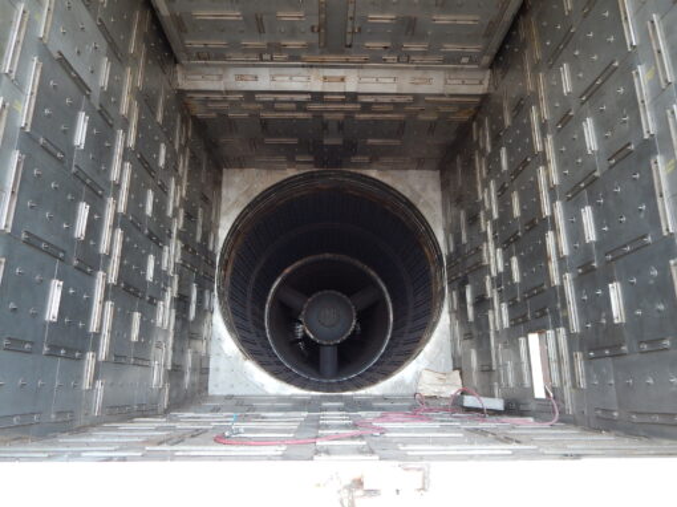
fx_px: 489
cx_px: 338
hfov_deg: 69.4
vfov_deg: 54.8
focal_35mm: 25
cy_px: 254
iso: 125
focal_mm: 4.5
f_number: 3.1
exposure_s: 1/50
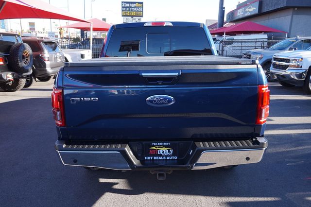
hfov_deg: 62.0
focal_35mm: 30
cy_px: 104
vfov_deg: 43.6
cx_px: 156
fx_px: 259
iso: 100
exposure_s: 1/80
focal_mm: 20
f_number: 5.6
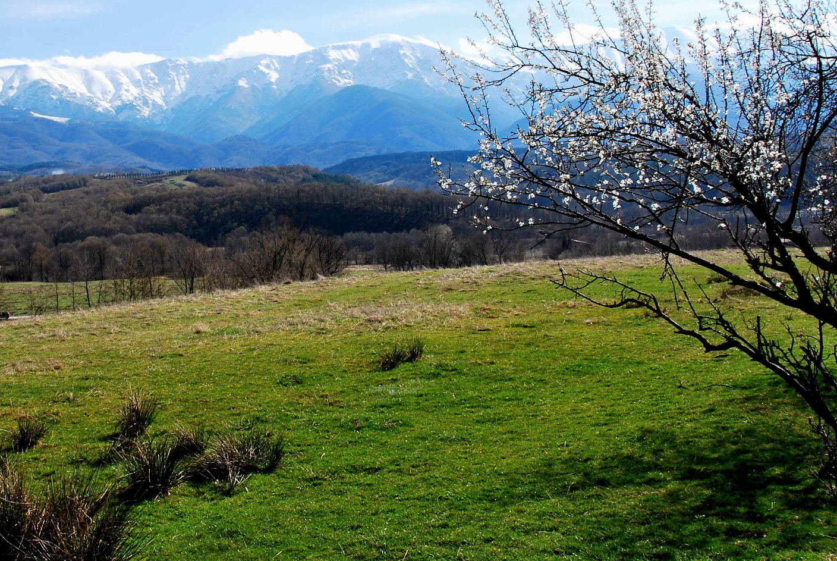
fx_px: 1118
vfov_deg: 27.9
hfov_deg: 40.7
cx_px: 296
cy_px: 169
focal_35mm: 48
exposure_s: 1/80
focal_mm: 22
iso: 100
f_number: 16
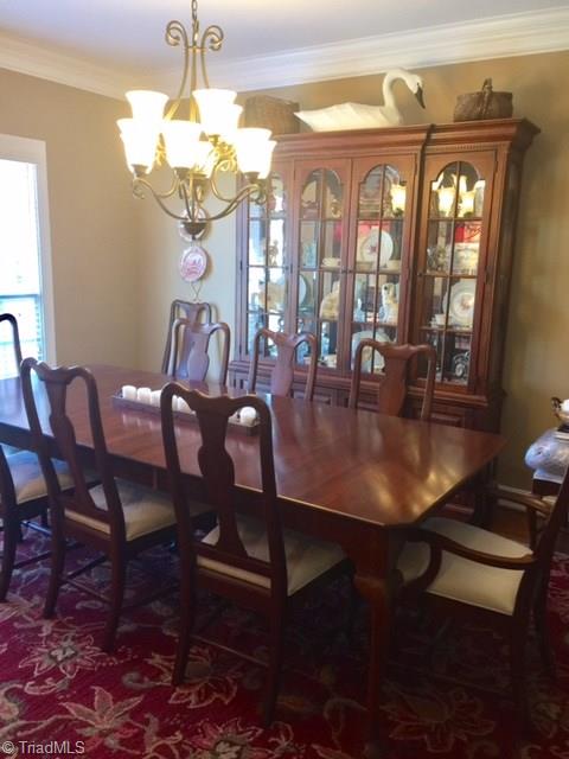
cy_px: 380
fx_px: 636
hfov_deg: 48.2
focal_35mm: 29
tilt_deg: -8.6
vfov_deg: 61.7
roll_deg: -1.4
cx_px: 284
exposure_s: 1/15
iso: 50
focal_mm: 4.15
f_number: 2.2
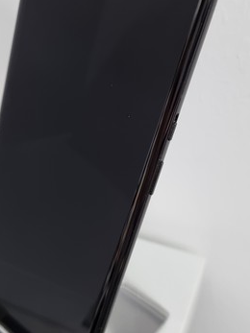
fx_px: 482
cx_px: 99
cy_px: 187
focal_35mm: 50
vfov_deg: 38.1
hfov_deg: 29.0
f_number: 1.8
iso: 250
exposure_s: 1/50
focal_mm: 5.4
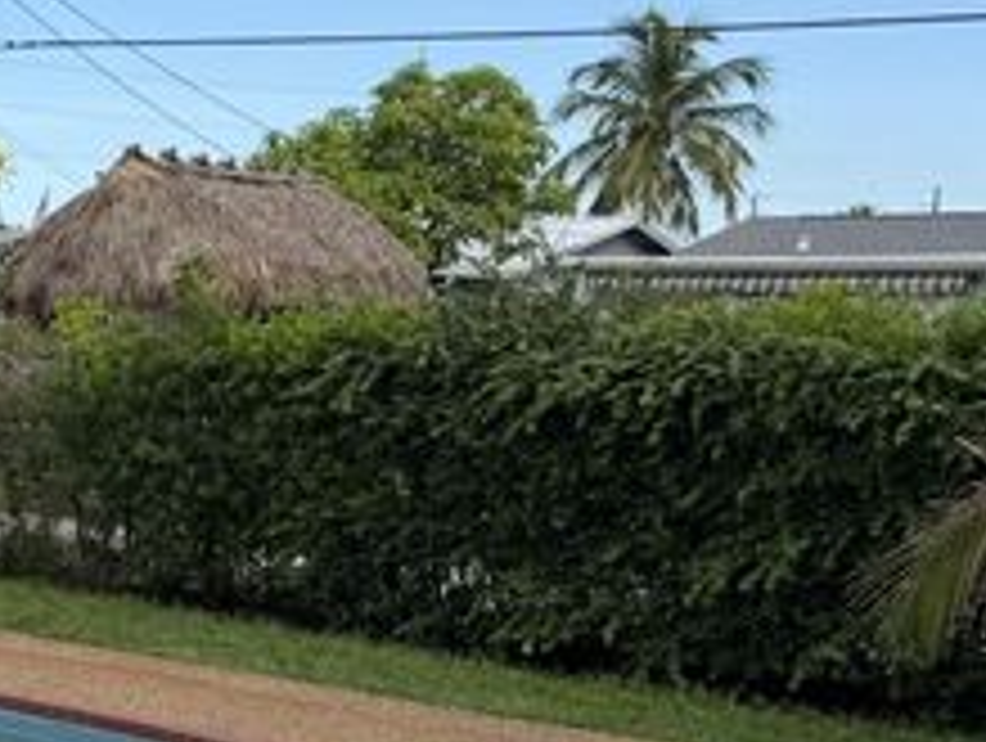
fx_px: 1997
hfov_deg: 24.7
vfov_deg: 20.8
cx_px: -234
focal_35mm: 70
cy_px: 603
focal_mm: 6.76
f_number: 1.78
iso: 80
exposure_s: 1/2110
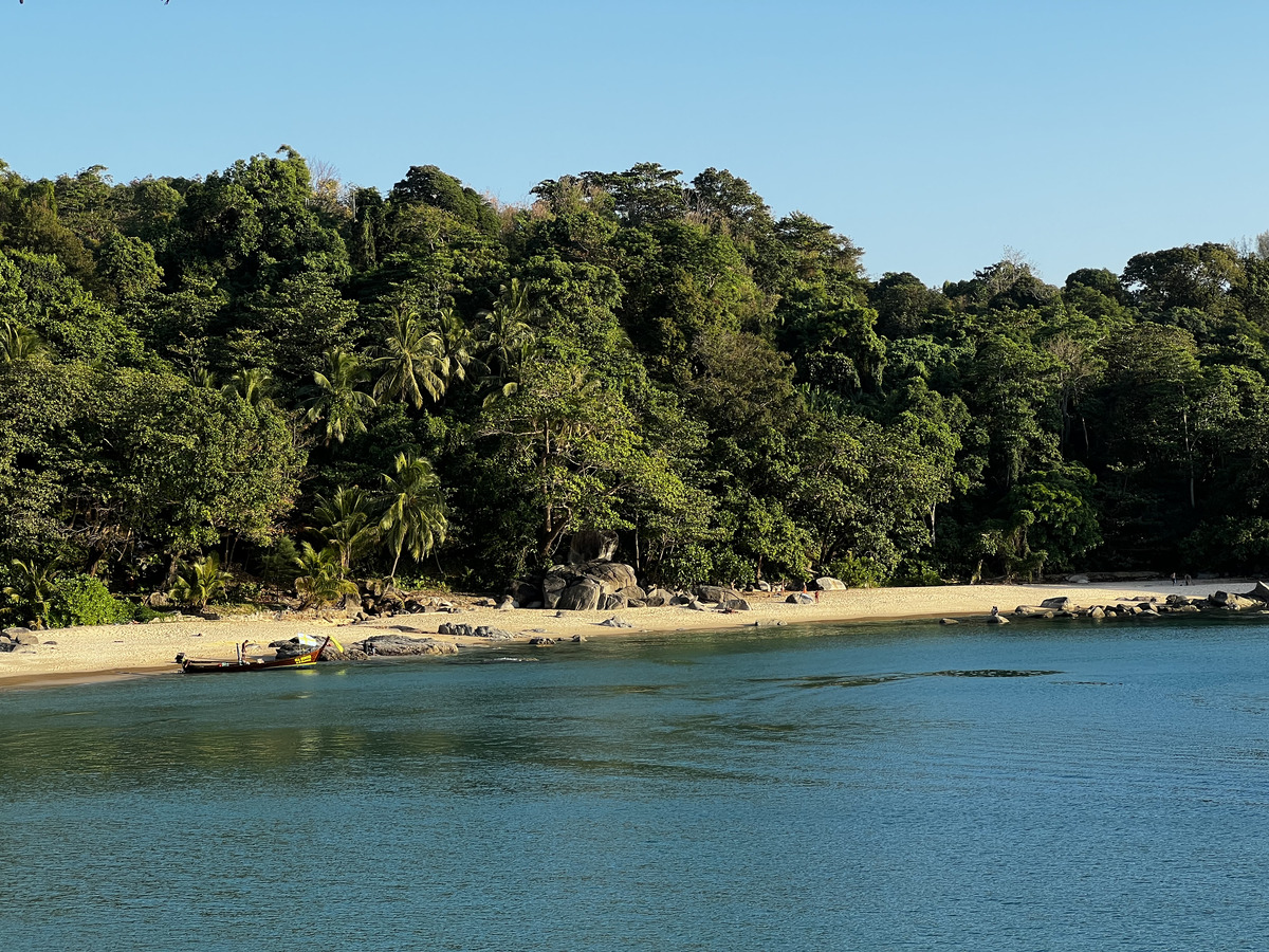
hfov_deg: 25.3
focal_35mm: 77
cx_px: 634
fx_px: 2823
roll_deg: +1.7
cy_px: 476
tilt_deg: +1.7
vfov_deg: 19.1
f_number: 2.8
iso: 32
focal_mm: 9
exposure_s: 1/352
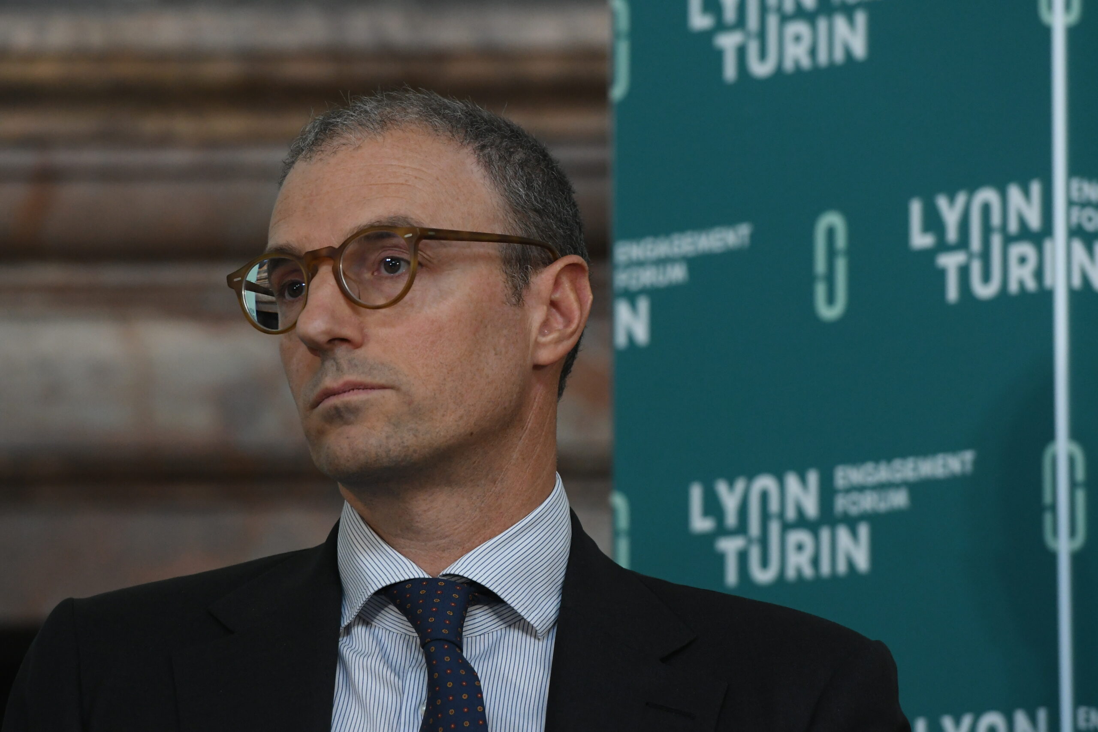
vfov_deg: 4.6
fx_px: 9150
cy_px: 366
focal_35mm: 300
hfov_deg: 6.9
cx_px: 549
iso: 2500
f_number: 3.5
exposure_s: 1/160
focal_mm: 200
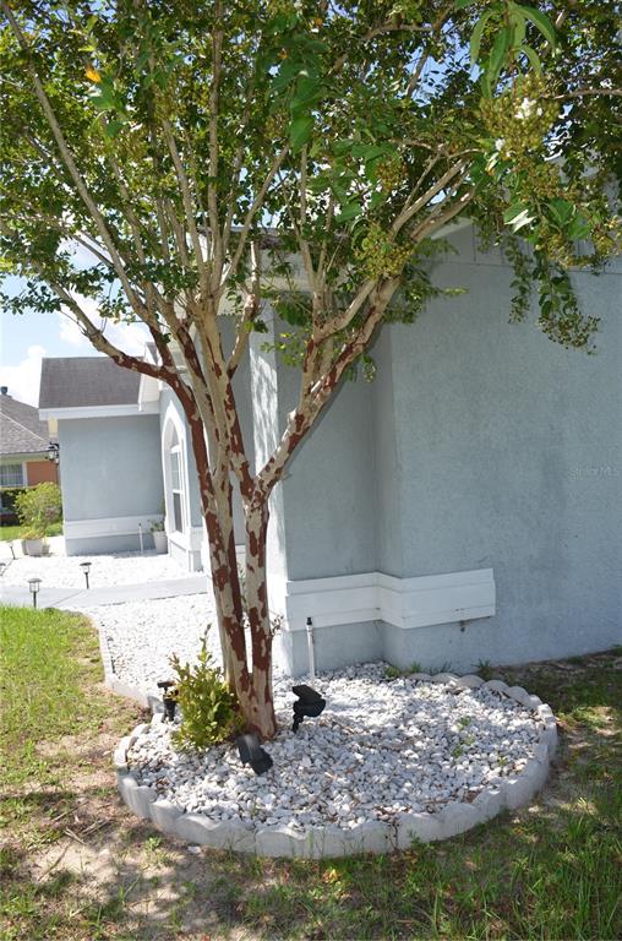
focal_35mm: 27
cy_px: 470
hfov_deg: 47.7
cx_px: 311
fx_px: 704
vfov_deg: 67.5
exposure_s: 1/250
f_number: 6.3
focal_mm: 18
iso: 100
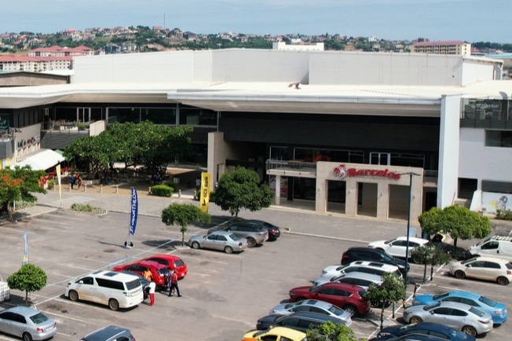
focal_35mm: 54
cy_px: 126
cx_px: -12
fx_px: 768
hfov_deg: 33.4
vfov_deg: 25.0
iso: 100
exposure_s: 1/2000
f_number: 2.8
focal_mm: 8.38
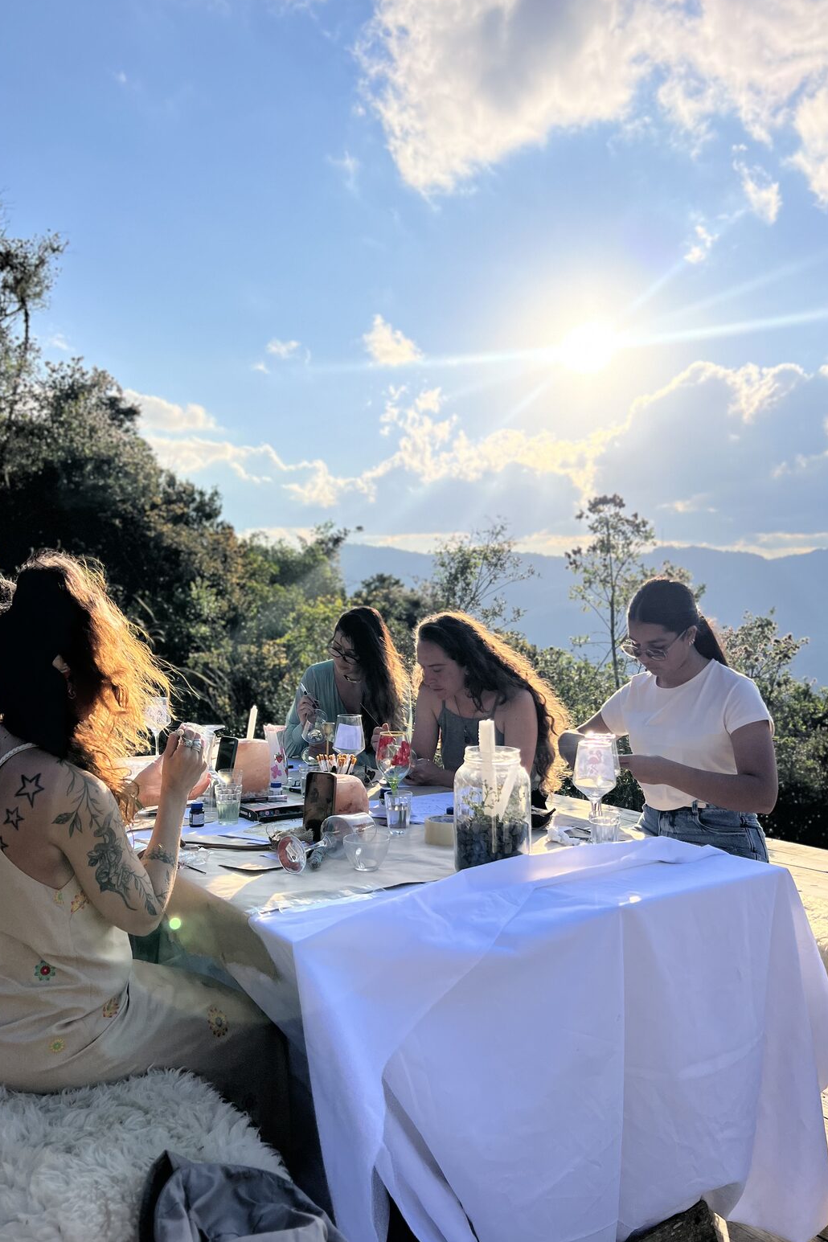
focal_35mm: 28
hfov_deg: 46.4
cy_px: 631
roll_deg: +0.4
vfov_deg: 65.5
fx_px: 966
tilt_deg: -1.6
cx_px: 386
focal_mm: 5.7
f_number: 1.5
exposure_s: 1/9434
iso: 50
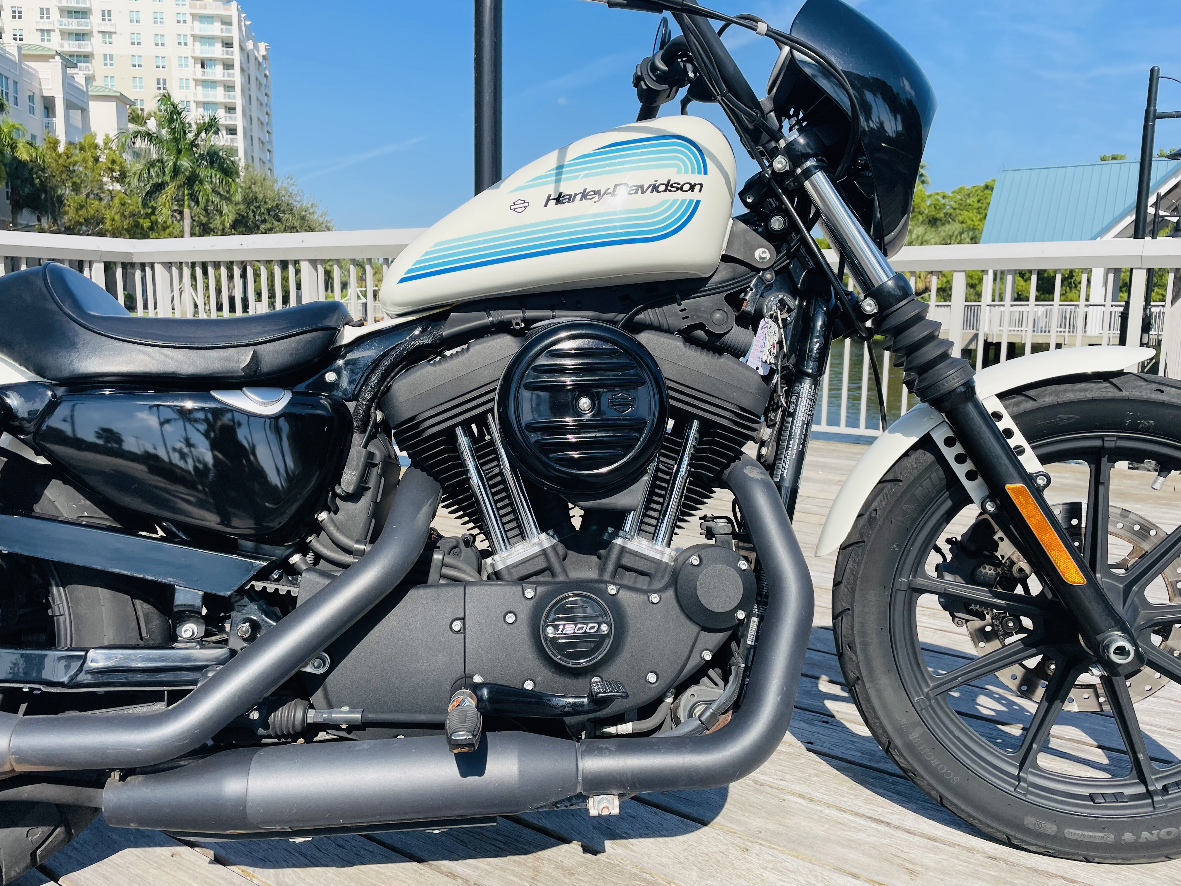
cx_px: 590
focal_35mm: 26
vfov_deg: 53.1
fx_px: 887
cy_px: 443
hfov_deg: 67.3
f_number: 1.6
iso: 32
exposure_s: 1/2817
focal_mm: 4.2
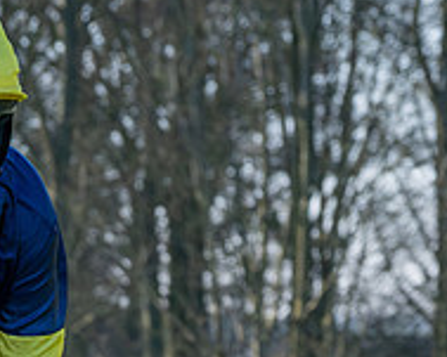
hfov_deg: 2.9
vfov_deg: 2.3
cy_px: 451
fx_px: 8780
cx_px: -124
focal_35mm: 664
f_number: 5
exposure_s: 1/1250
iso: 400
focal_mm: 86
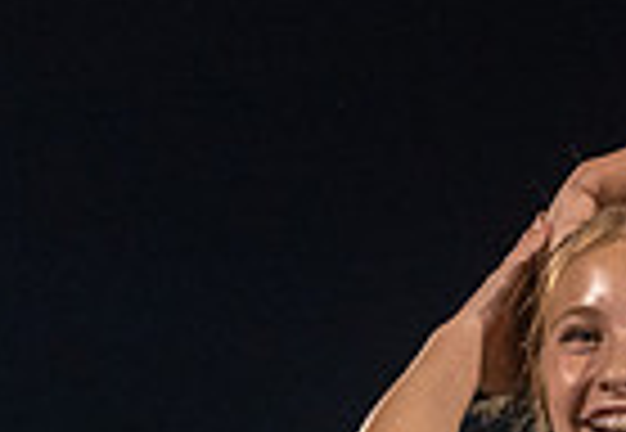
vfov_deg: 2.6
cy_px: 720
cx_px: 644
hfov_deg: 3.7
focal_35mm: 547
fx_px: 9618
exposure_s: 1/1000
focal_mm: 121
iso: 6400
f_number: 2.8
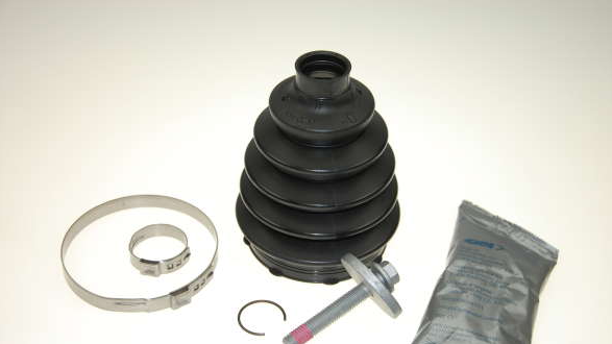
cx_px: 310
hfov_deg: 32.8
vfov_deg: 18.8
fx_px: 1038
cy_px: 206
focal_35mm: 64
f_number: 5.6
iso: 280
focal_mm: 40
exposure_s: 1/500
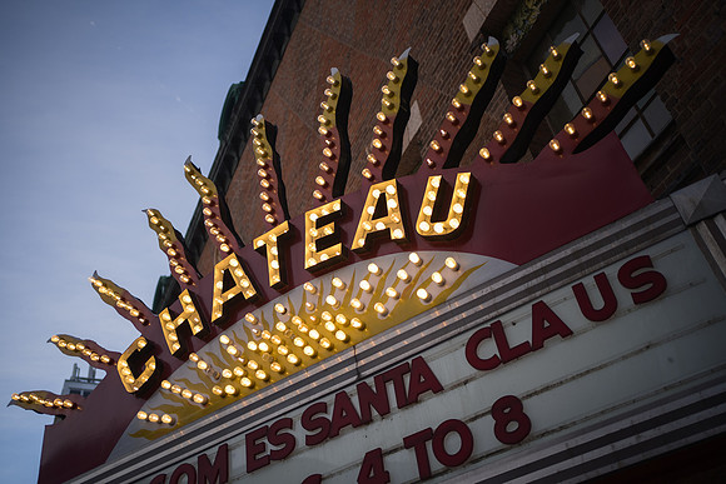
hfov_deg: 54.4
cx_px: 363
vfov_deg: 37.9
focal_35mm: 35
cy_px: 242
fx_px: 706
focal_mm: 35
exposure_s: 1/250
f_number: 1.8
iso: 64
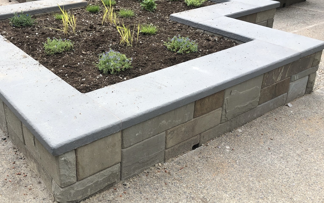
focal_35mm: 40
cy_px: 87
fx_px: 353
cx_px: 115
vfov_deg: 31.9
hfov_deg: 48.7
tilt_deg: -26.3
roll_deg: +0.9
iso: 20
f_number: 1.8
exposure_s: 1/251
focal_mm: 3.99
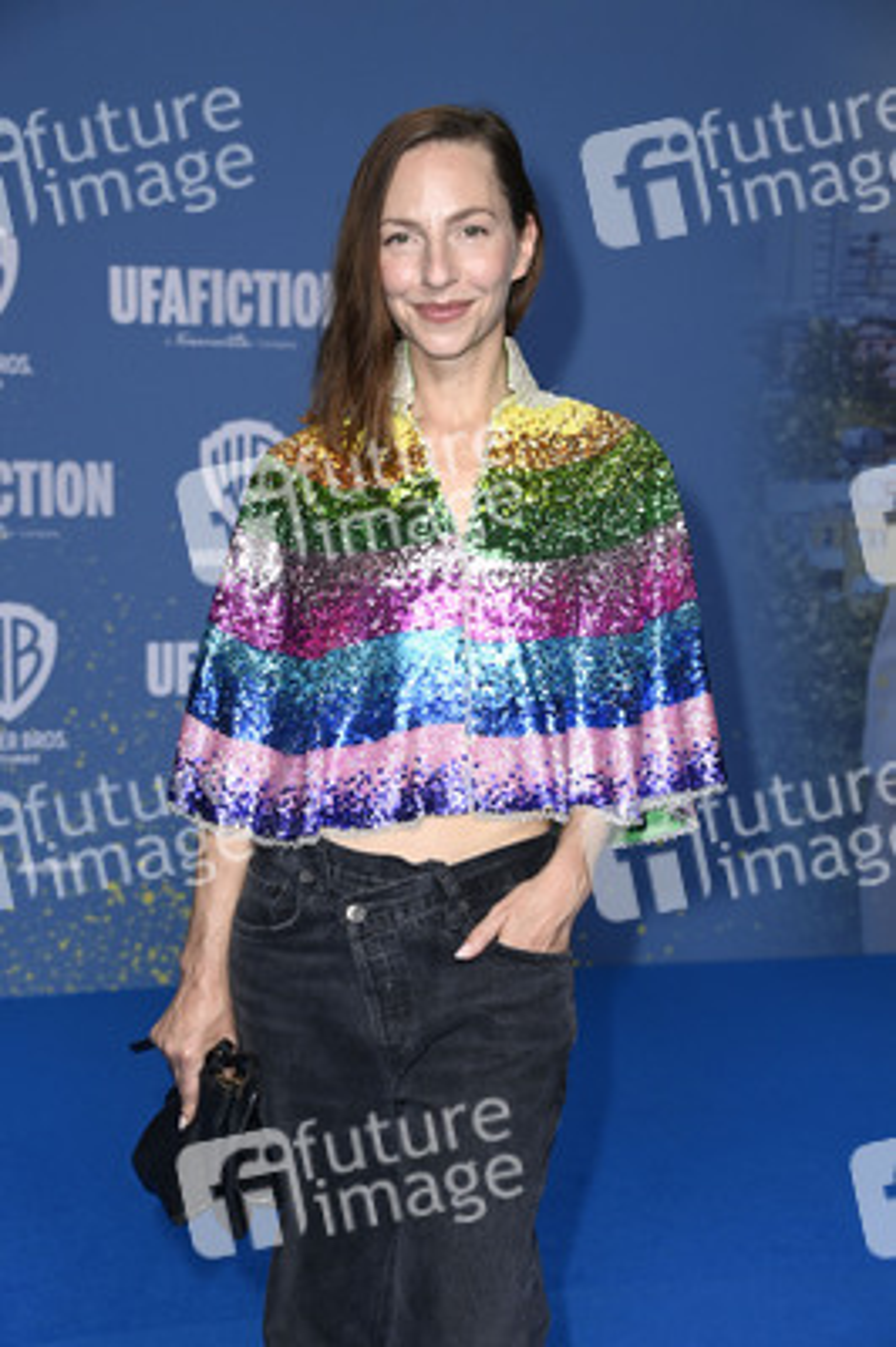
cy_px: 674
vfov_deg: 28.1
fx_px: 2692
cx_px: 448
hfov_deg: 18.9
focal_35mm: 72
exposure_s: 1/250
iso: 1250
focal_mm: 72
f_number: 5.6
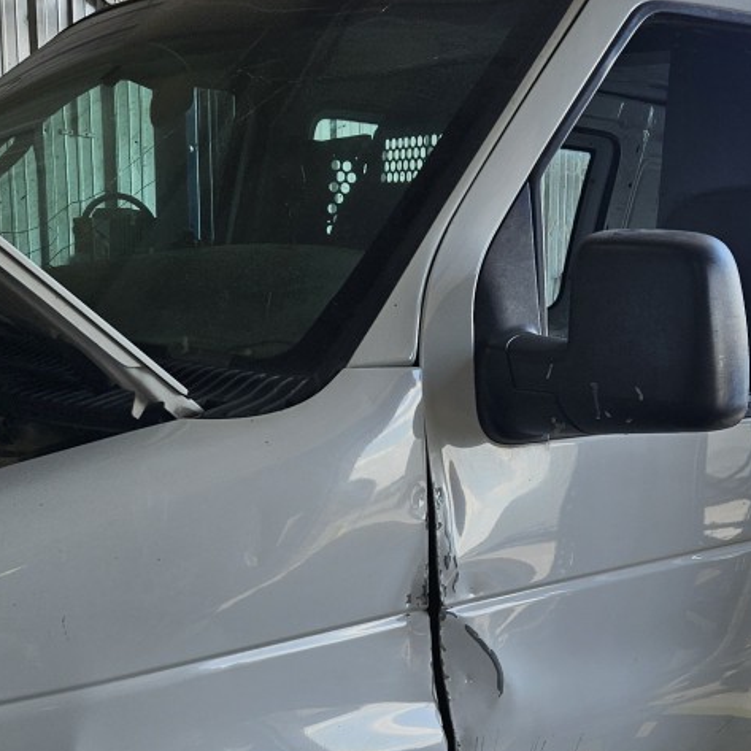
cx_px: 516
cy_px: 521
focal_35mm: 55
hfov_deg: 30.8
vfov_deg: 30.8
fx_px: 1350
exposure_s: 1/227
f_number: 1.8
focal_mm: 5.4
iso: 25
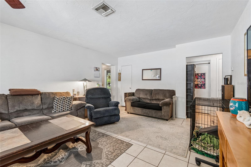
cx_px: 126
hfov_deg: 100.4
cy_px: 84
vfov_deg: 77.3
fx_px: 105
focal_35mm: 15
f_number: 4.5
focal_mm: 10
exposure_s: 1/6
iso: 100
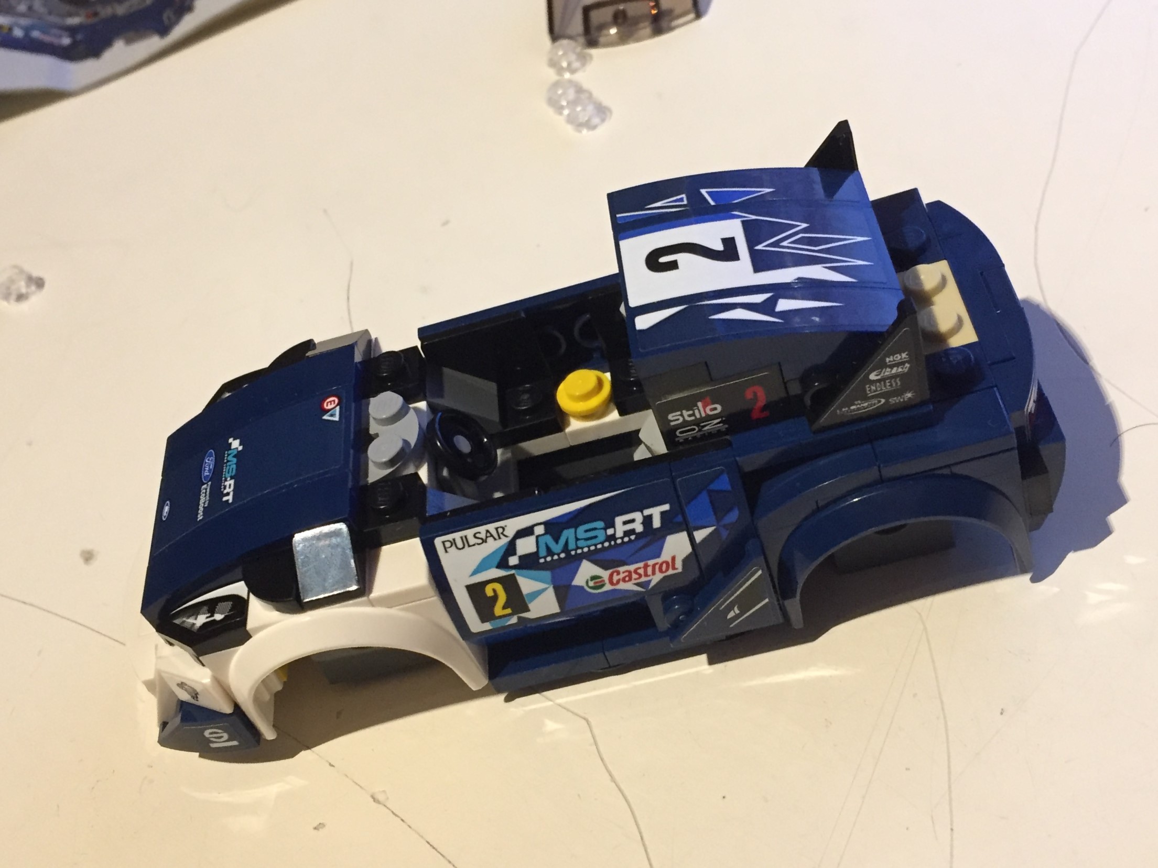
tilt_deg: -44.0
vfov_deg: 48.2
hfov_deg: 61.7
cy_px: 434
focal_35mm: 29
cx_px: 579
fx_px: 970
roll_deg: -4.3
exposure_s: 1/33
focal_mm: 4.15
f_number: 2.2
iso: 320
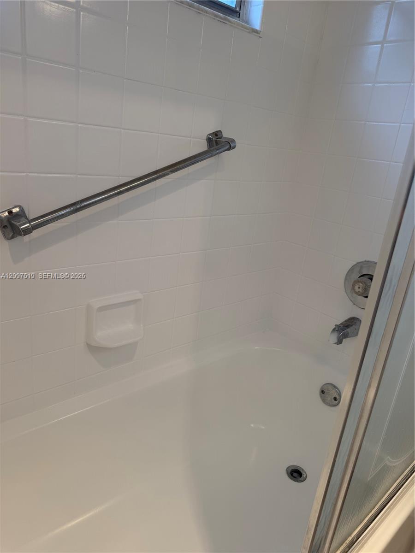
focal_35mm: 24
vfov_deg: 71.6
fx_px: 384
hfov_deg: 56.8
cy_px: 276
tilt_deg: -18.1
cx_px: 208
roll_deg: -7.1
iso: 64
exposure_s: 1/184
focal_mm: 6.76
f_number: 1.78
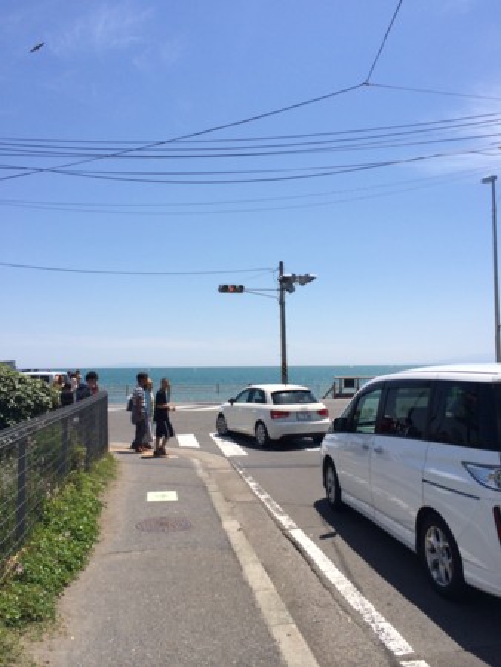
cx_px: 250
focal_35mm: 30
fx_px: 578
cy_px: 334
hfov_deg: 46.8
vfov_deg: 59.9
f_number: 2.2
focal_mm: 4.12
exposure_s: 1/3425
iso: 32
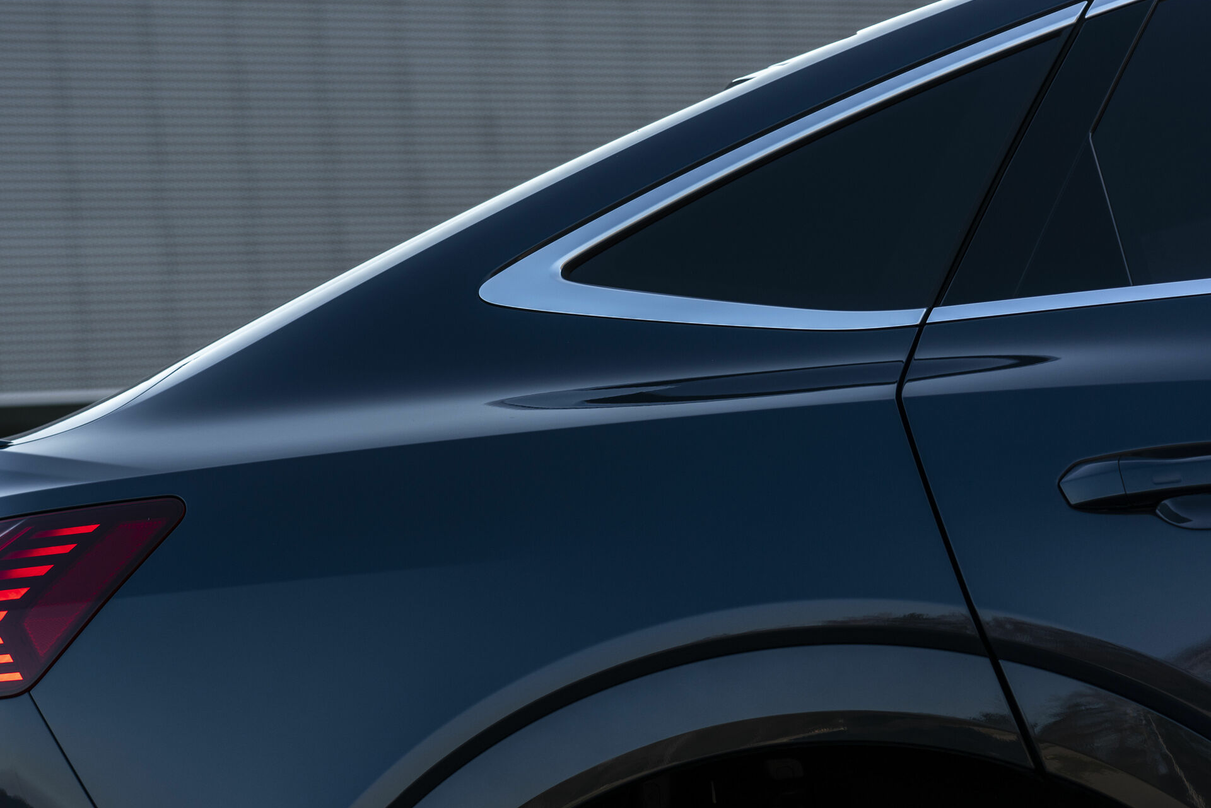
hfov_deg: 25.9
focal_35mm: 78
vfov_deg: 17.5
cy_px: 370
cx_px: 484
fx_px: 2624
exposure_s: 1/320
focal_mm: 52
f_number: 4
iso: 50
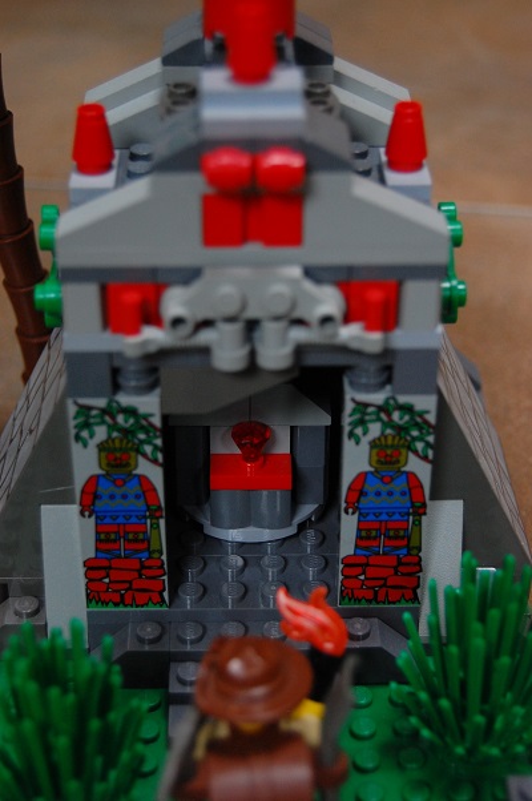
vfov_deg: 29.9
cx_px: 266
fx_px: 1500
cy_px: 400
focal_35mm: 68
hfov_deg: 20.1
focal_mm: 45
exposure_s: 1/60
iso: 800
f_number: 5.3
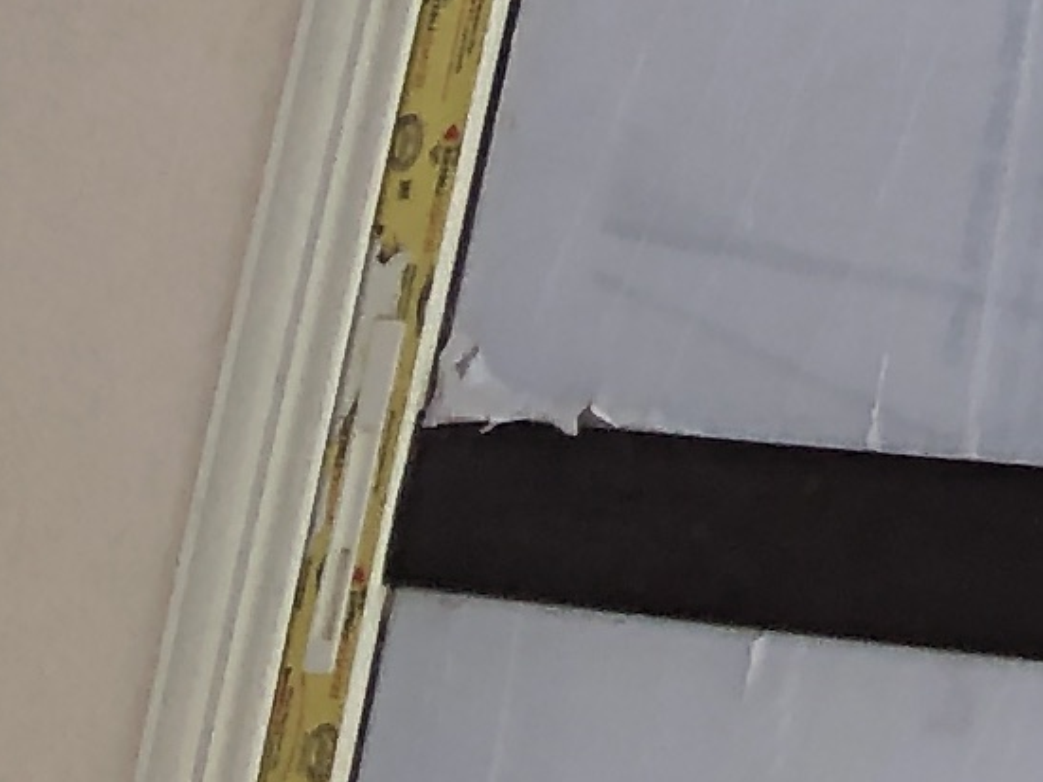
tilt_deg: +18.3
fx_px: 6175
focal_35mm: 205
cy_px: -1865
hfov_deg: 7.6
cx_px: 3773
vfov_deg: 6.4
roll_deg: -2.5
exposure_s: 1/306
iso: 20
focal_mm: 4
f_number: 1.8
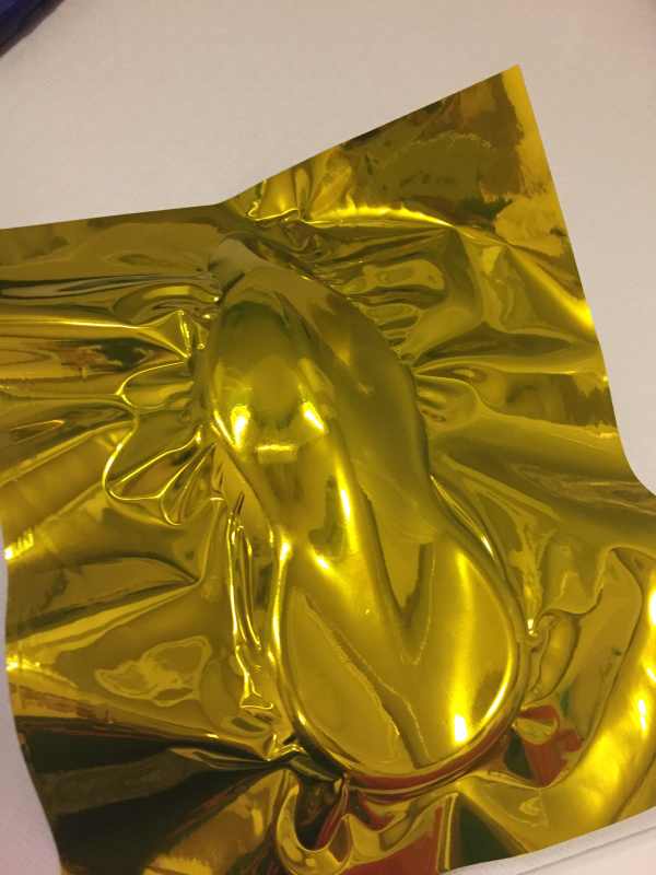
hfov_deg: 48.2
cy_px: 438
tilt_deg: -65.9
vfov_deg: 61.7
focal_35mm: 29
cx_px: 328
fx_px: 733
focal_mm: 4.15
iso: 250
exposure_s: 1/33
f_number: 2.2
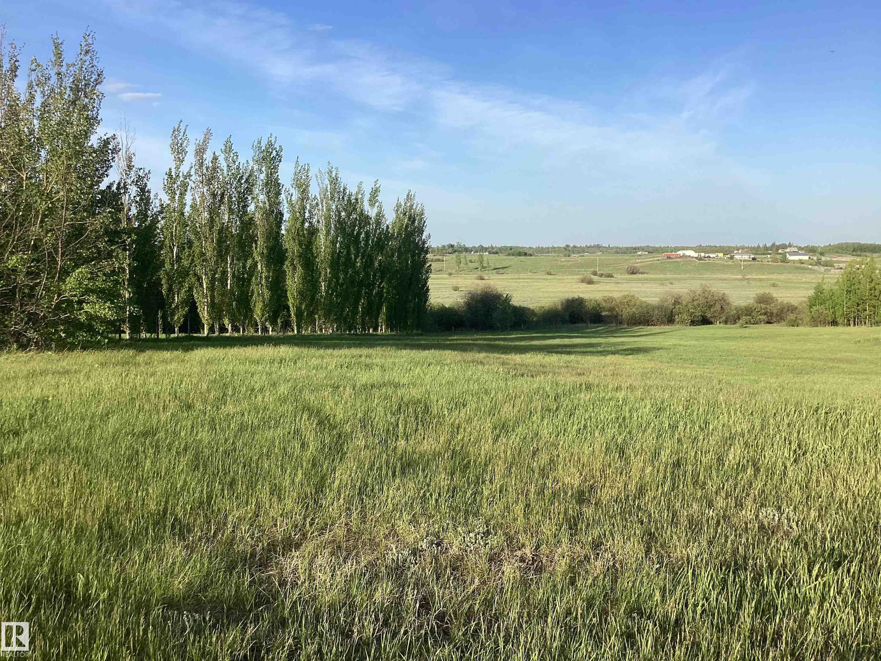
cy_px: 330
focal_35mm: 31
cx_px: 440
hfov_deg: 58.4
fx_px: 789
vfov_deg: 45.4
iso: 25
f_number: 2.4
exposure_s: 1/715
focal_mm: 3.3
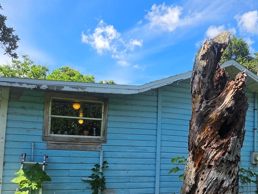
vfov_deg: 46.8
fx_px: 216
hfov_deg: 61.0
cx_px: 157
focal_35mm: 29
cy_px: 141
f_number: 1.9
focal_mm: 2.2
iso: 32
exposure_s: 1/1096
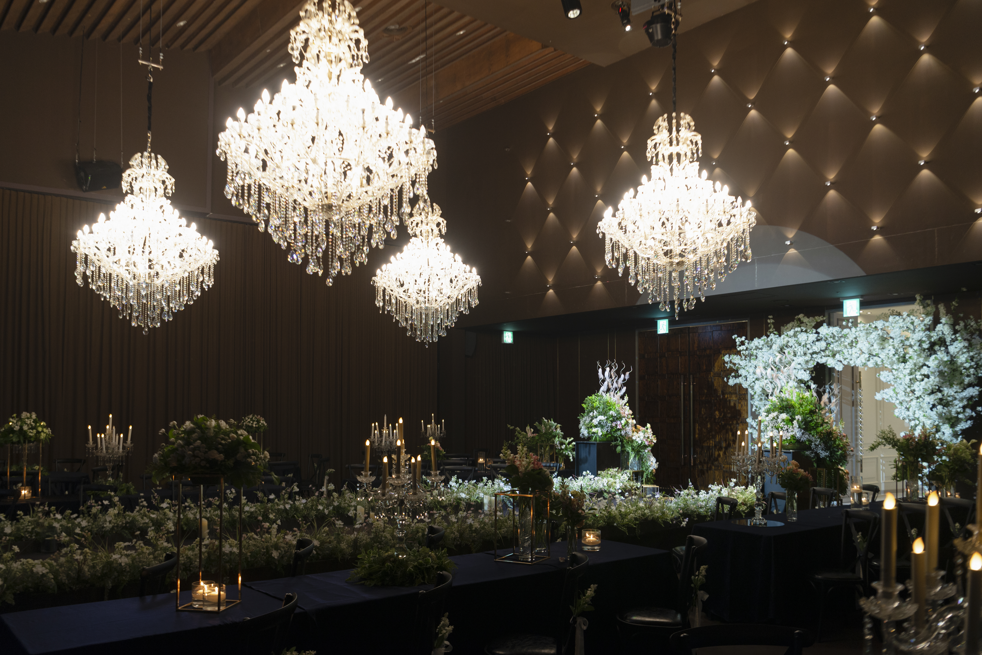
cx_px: 491
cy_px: 328
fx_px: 846
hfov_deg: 60.3
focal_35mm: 31
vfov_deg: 42.4
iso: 400
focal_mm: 31
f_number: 4
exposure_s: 1/50
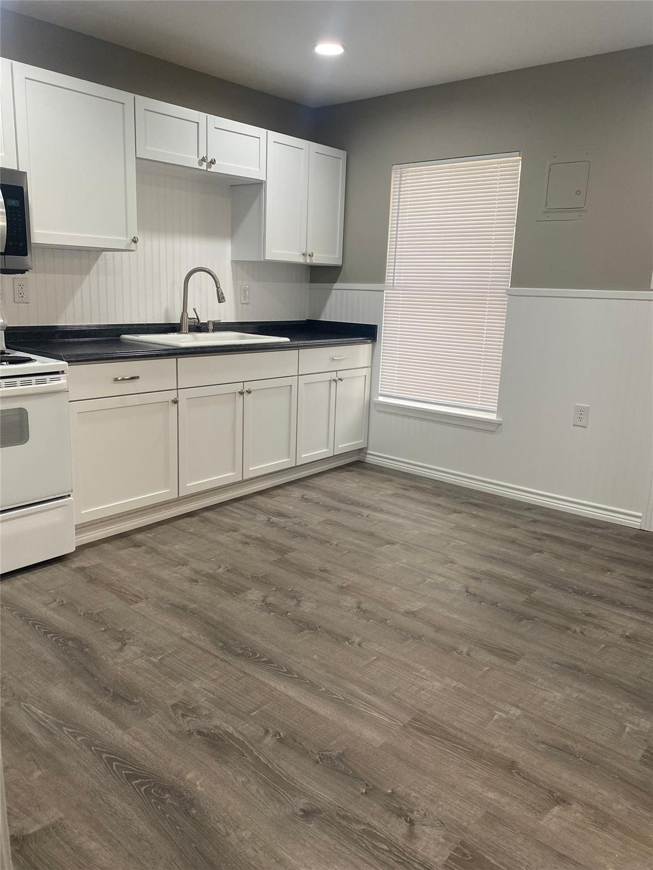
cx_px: 326
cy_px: 435
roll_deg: -2.3
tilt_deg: -11.2
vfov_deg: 67.3
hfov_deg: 53.1
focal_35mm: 26
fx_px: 654
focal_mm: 4.25
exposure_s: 1/120
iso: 125
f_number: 1.8
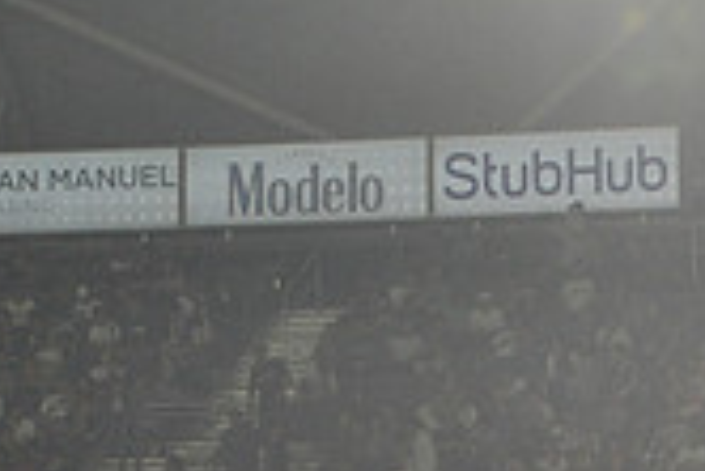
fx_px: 8898
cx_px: 722
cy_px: 704
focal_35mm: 454
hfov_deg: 4.5
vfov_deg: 3.0
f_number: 10
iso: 3200
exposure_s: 1/400
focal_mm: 130
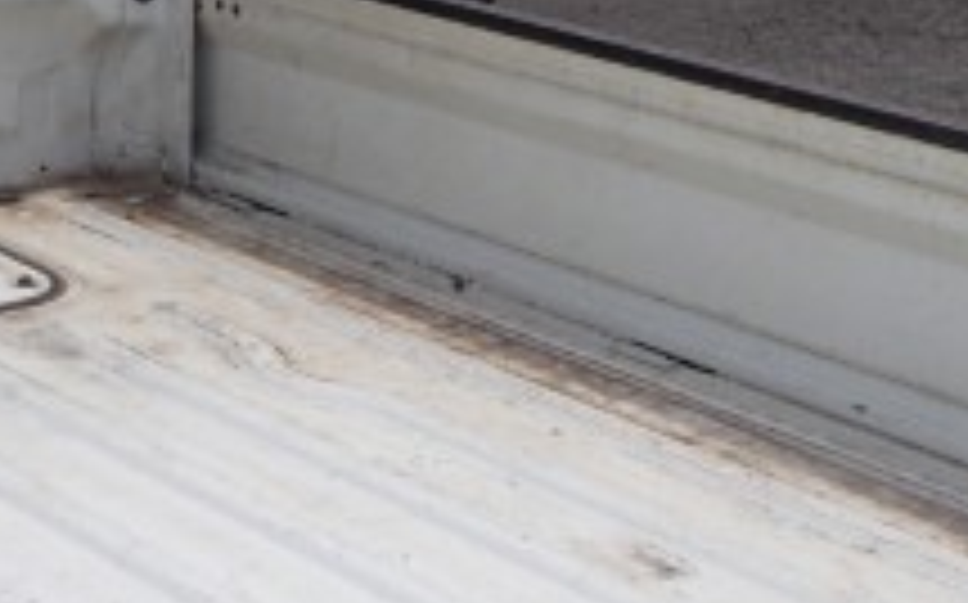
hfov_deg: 26.1
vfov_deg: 16.3
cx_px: 414
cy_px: 554
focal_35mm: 79
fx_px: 2082
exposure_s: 1/400
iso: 100
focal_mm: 4.5
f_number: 8
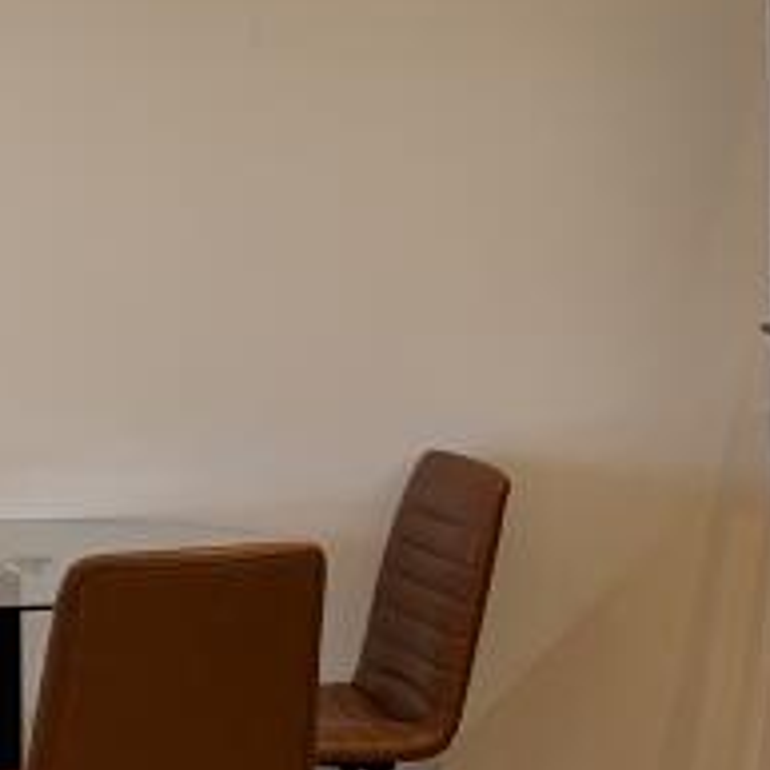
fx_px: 3070
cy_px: 80
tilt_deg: +0.9
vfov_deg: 14.2
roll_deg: +0.6
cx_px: 148
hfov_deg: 14.2
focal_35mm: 122
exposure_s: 1/100
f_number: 1.6
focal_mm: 5.96
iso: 160
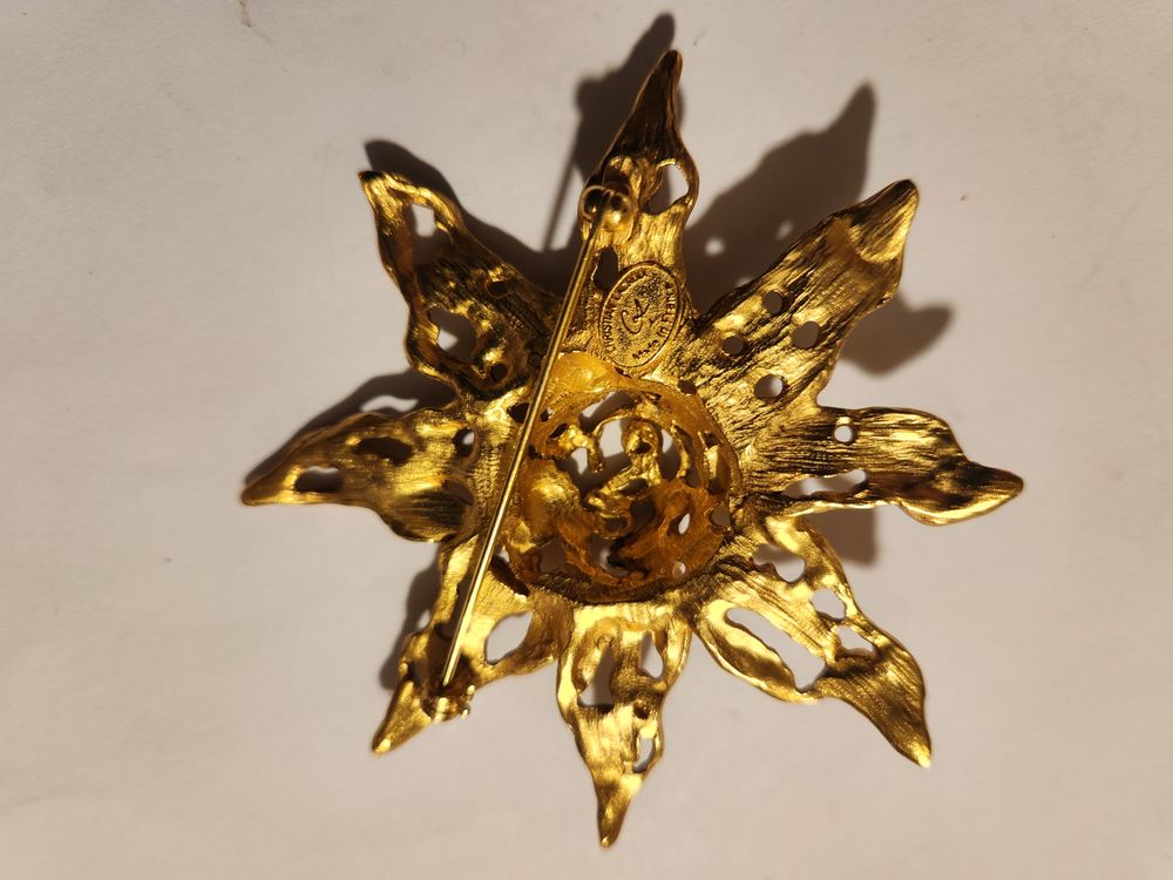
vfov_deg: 58.9
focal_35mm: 23
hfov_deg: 73.9
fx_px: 779
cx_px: 586
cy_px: 440
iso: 320
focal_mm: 5.4
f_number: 1.8
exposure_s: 1/50
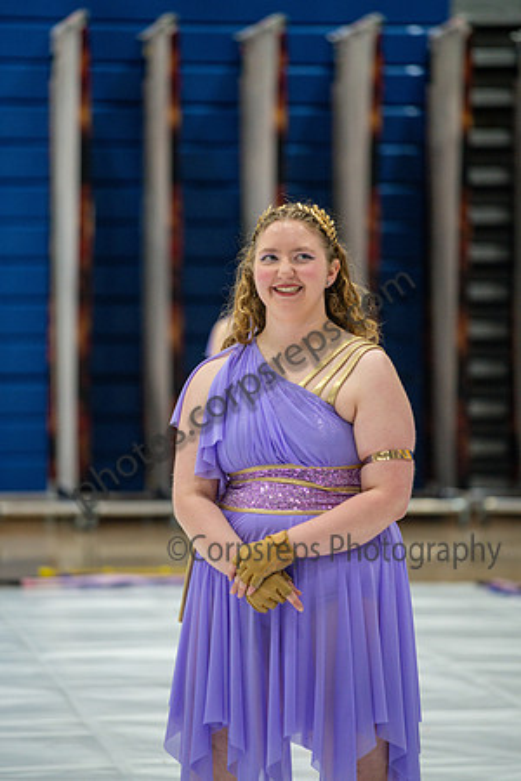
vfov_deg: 11.1
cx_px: 260
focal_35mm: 185
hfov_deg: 7.4
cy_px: 390
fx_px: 4016
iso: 4000
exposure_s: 1/500
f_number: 4
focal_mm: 185
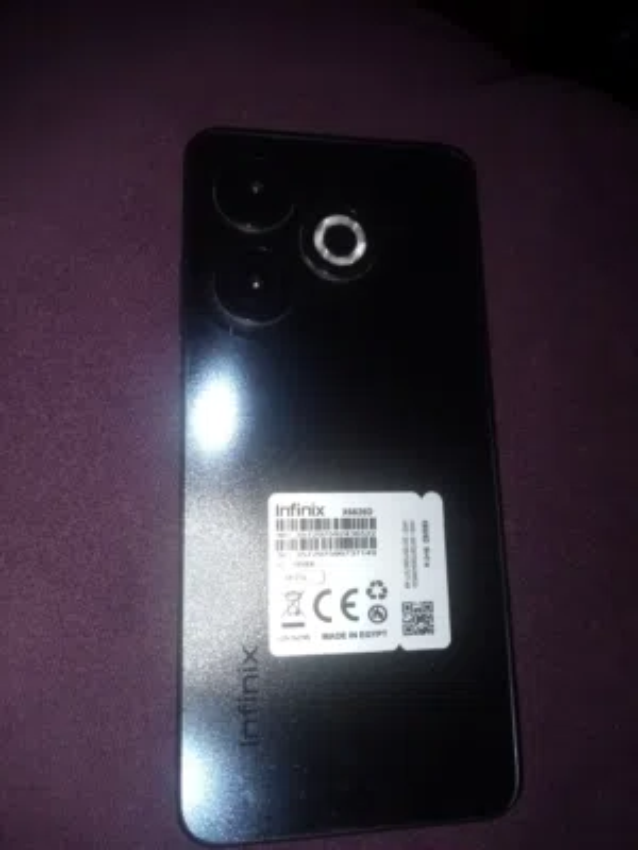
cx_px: 319
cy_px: 425
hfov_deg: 49.7
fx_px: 688
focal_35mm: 28
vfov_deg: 63.4
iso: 642
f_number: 2.2
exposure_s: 1/33.3
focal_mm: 3.46
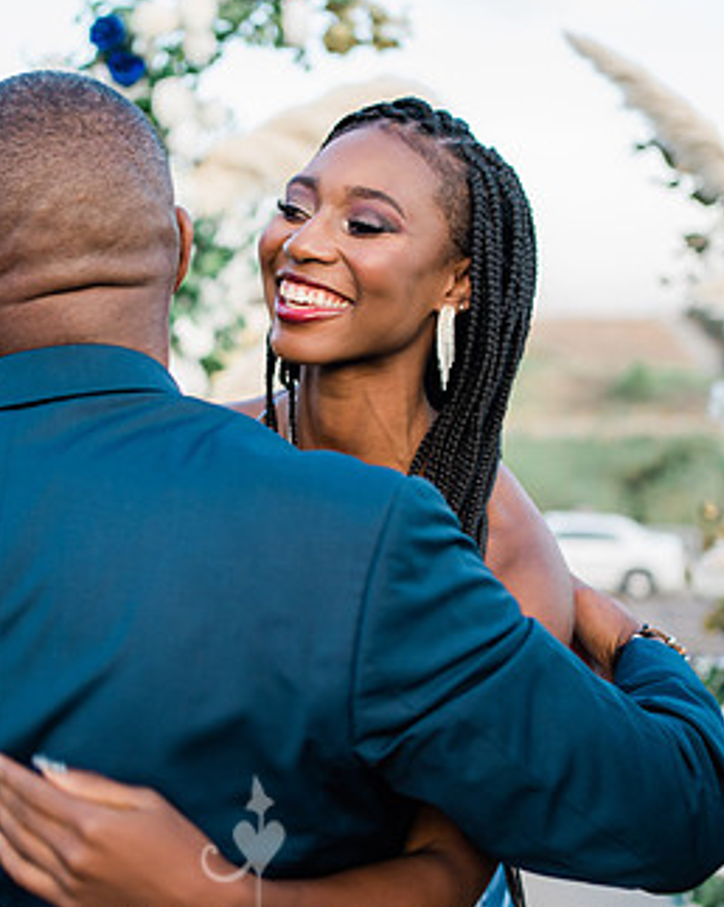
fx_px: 1582
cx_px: 261
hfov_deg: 25.7
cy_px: 459
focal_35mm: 59
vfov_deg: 32.0
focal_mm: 35
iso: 200
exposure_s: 1/200
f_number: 2.2
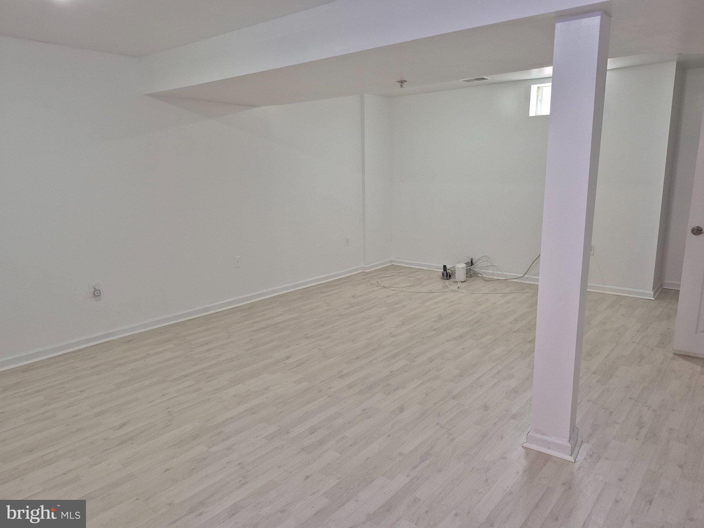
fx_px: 468
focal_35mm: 23
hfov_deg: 73.9
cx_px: 352
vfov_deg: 58.9
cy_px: 264
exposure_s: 1/120
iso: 160
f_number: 1.8
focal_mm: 5.4
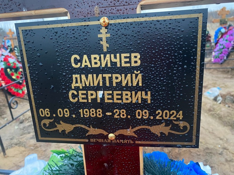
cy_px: 88
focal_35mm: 26
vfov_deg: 53.1
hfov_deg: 67.3
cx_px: 117
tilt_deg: -18.1
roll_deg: +3.3
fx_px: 176
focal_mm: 4.25
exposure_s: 1/30
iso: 640
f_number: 1.8
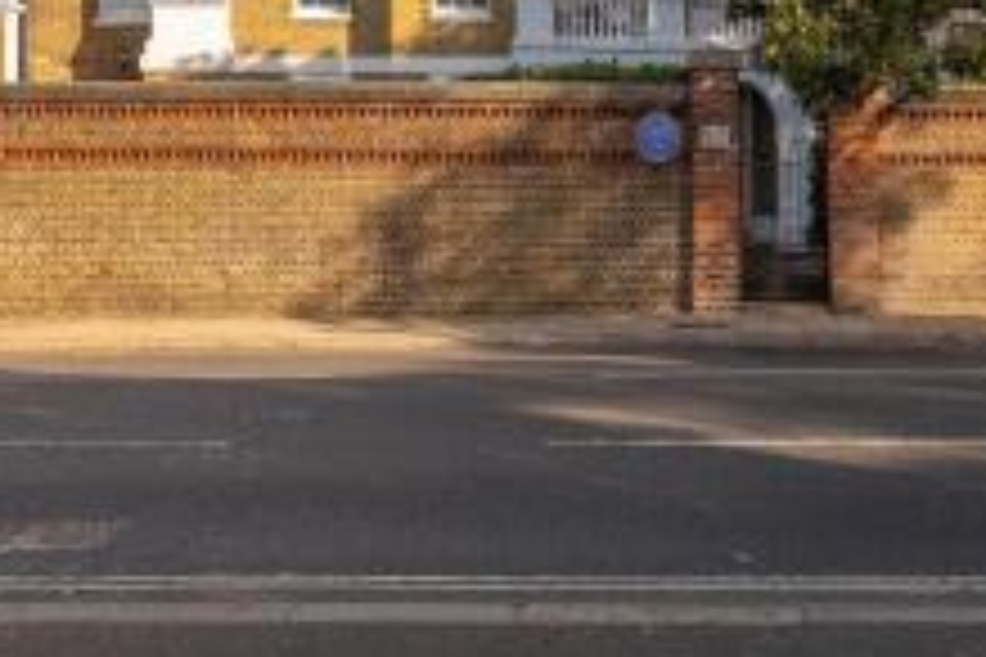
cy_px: -16
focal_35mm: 37
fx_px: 1013
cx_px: 468
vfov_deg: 32.7
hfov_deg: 51.9
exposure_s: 1/1000
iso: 400
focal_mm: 11.5
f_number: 5
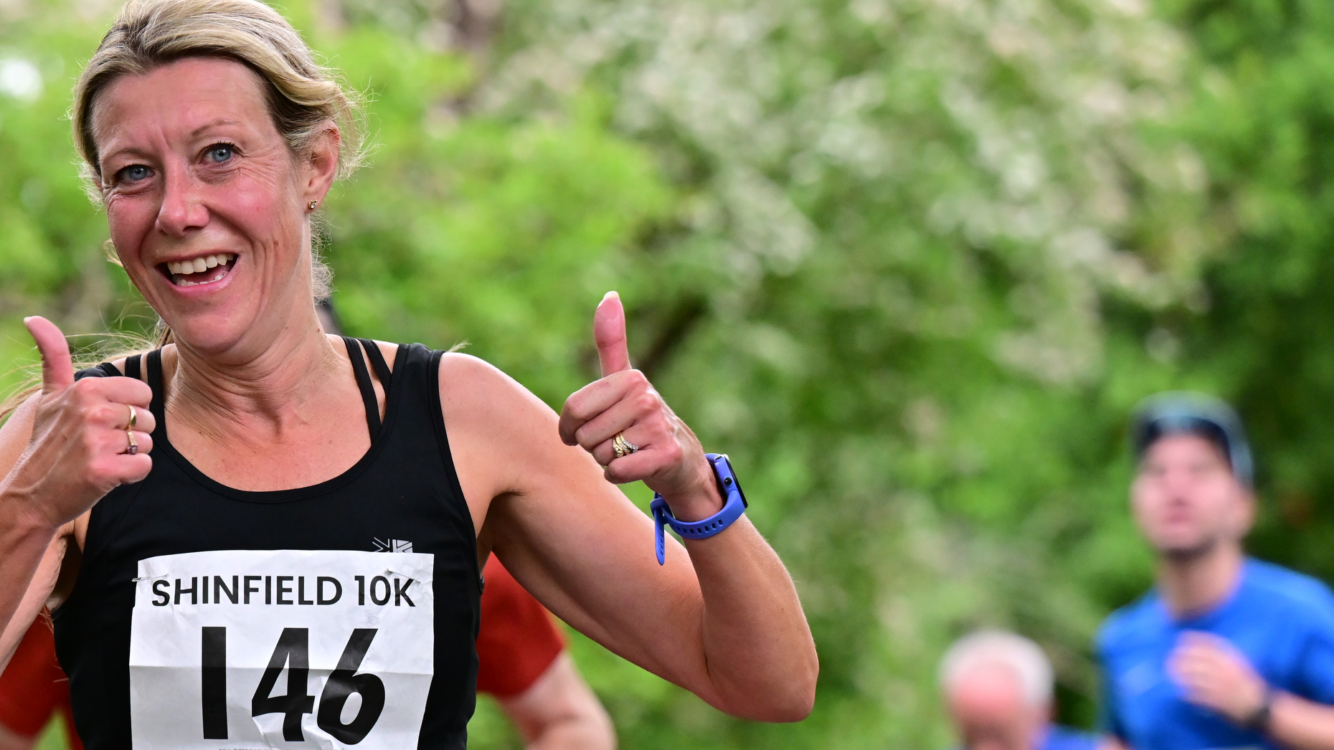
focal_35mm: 176
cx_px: 479
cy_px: 560
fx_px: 6225
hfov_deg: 12.2
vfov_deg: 6.9
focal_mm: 125
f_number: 4
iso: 2200
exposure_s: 1/1250
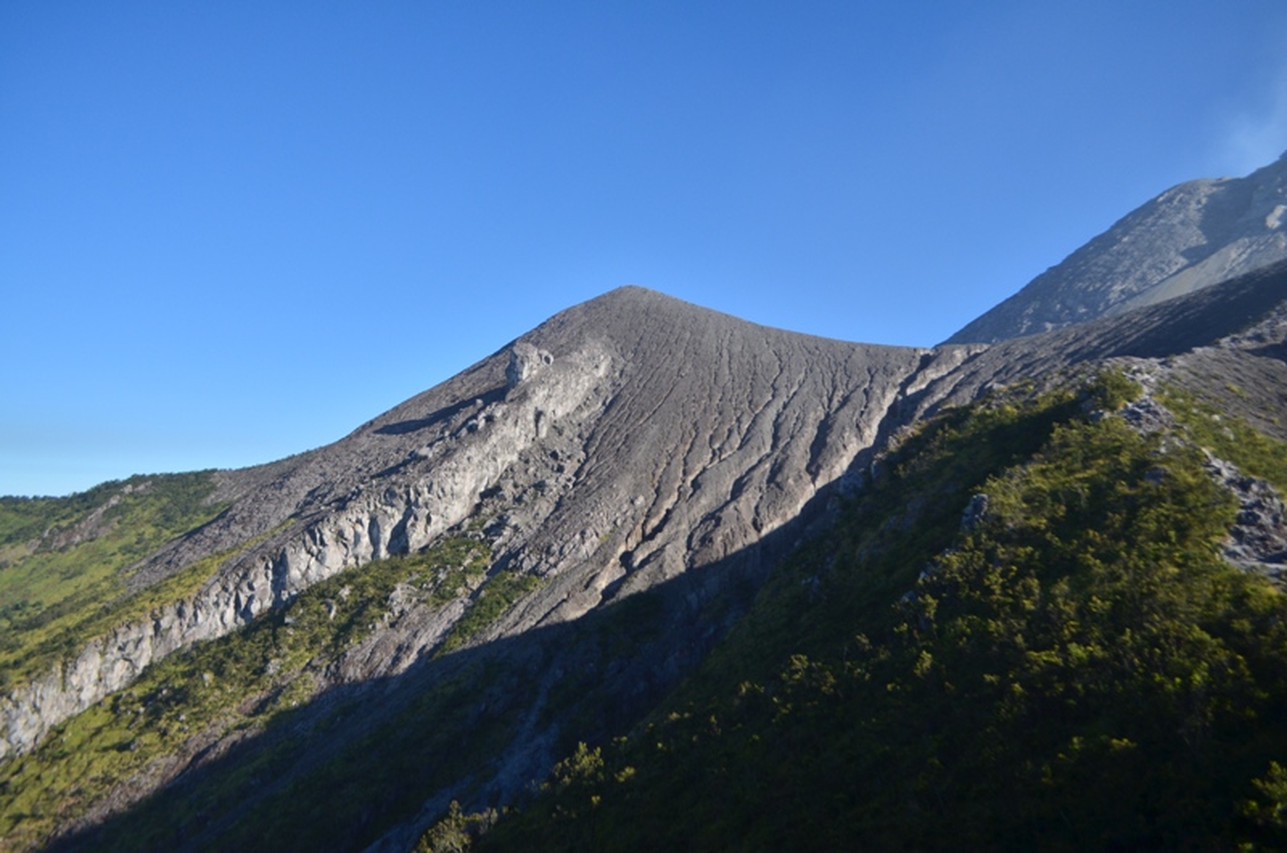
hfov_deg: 67.5
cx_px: 644
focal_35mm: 27
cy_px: 426
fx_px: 963
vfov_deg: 47.7
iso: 200
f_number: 4.5
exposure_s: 1/2000
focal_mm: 18
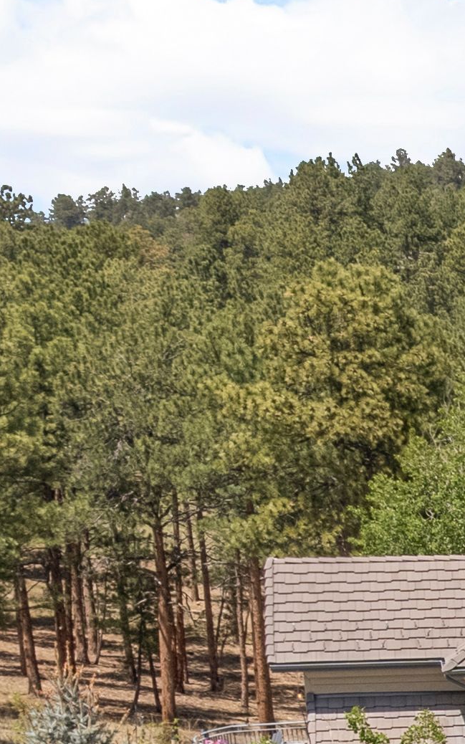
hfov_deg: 9.6
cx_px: 1177
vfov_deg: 16.5
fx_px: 2392
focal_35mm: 118
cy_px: 1033
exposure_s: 1/1600
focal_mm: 8.38
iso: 100
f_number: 2.8
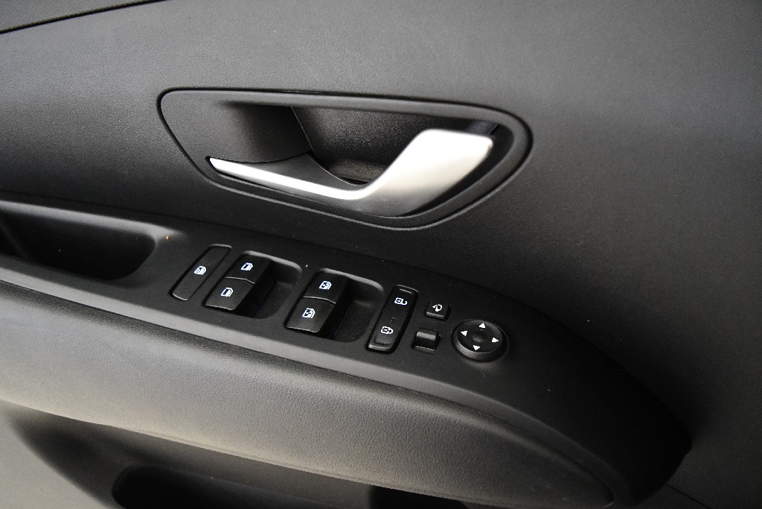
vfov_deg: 47.9
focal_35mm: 27
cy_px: 254
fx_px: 572
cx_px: 381
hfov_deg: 67.4
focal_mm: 18
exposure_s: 1/60
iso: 5000
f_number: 3.5
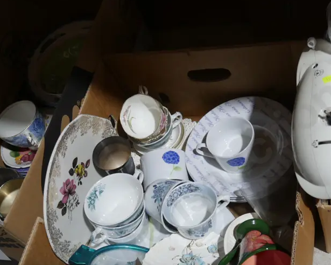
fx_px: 509
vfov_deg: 29.0
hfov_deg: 35.3
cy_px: 164
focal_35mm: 52
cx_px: 241
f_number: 3.6
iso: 320
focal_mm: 16
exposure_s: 1/60
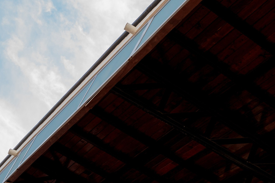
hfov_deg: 22.5
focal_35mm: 86
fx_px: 657
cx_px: 294
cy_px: 133
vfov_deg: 15.8
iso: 500
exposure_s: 1/125
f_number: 10
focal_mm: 35
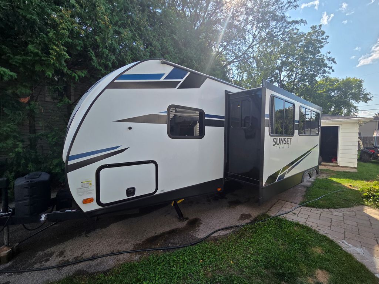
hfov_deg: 106.2
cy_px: 142
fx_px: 142
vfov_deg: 89.9
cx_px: 190
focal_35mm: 13
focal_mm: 2.2
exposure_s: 1/963
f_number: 2.2
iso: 50
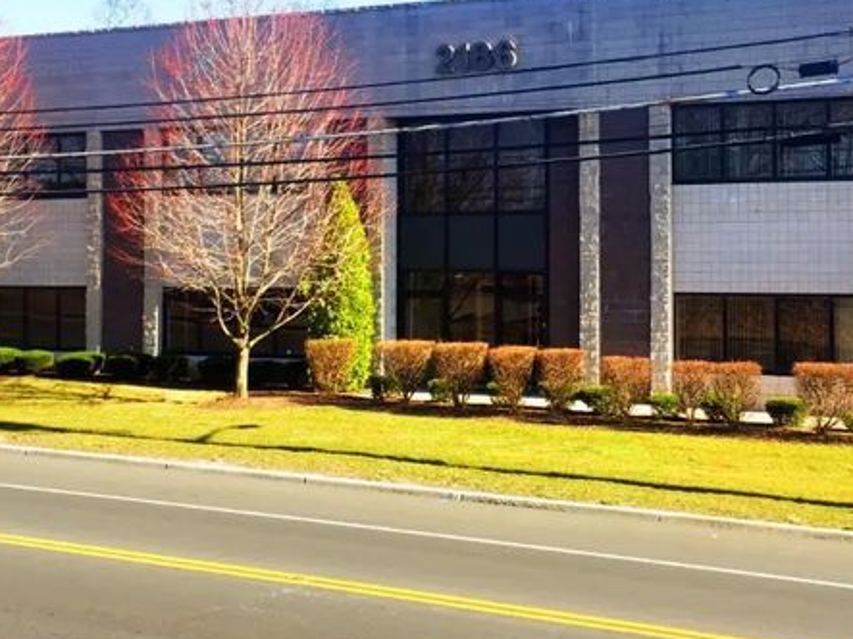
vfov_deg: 21.9
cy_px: 232
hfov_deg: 29.0
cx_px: 470
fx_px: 1651
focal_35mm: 67
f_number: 2.2
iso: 25
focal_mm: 4.15
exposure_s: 1/1570
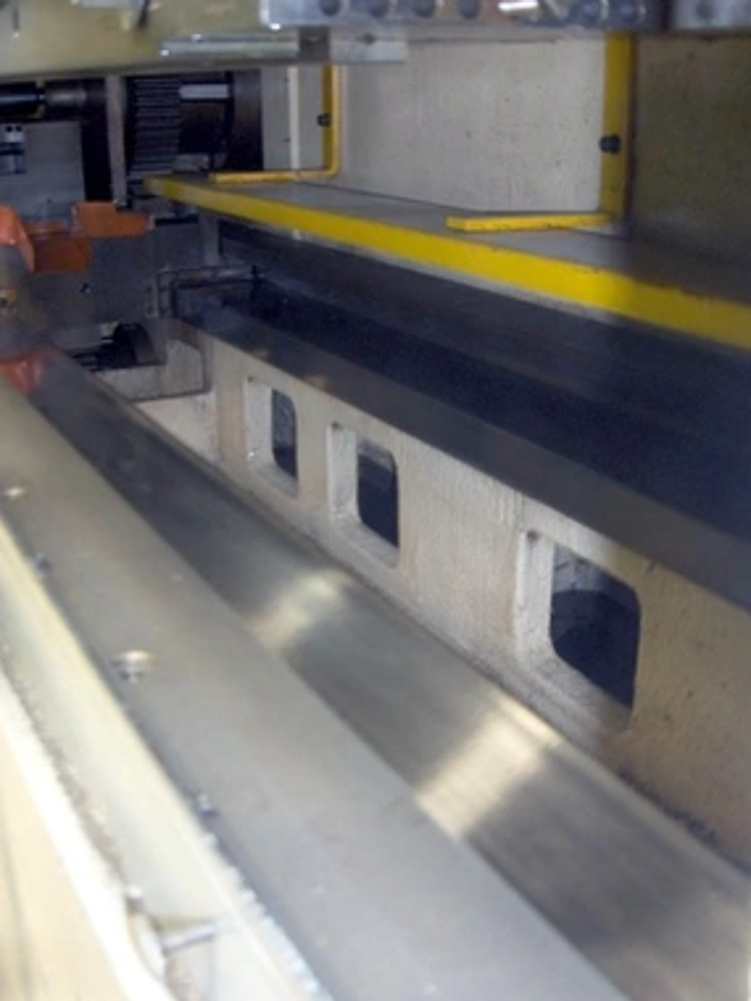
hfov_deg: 35.1
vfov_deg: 45.8
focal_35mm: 41
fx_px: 1186
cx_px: 376
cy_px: 510
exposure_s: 1/2.01
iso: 100
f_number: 2.8
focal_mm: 8
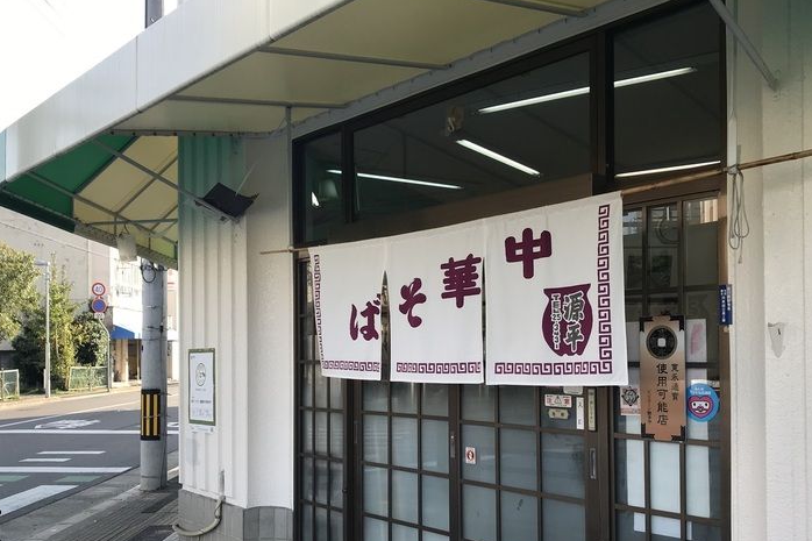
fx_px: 767
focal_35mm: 34
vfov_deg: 38.5
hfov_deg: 55.7
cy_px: 352
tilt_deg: +1.7
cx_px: 437
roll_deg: +0.4
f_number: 1.8
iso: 20
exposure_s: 1/467
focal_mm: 3.99
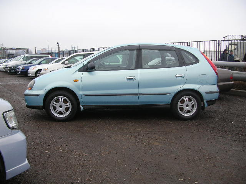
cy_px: 92
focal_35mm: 35
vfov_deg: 40.7
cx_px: 123
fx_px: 249
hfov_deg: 52.6
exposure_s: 1/190
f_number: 2.8
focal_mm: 5.8
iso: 50
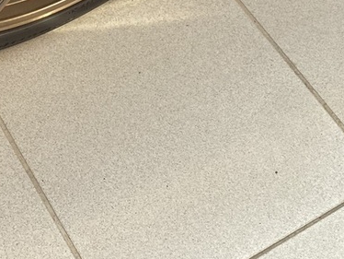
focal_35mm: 100
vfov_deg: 13.5
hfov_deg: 19.4
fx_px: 994
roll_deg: -7.3
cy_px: -189
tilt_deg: -43.1
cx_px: 67
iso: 50
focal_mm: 4.25
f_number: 1.8
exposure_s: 1/121
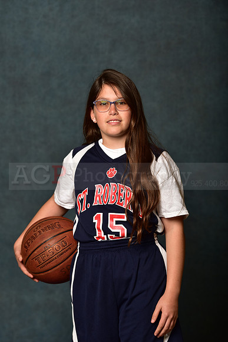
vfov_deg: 14.7
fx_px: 1329
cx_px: 114
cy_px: 171
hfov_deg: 9.8
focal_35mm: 140
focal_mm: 140
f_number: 4.5
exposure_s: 1/250
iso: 200
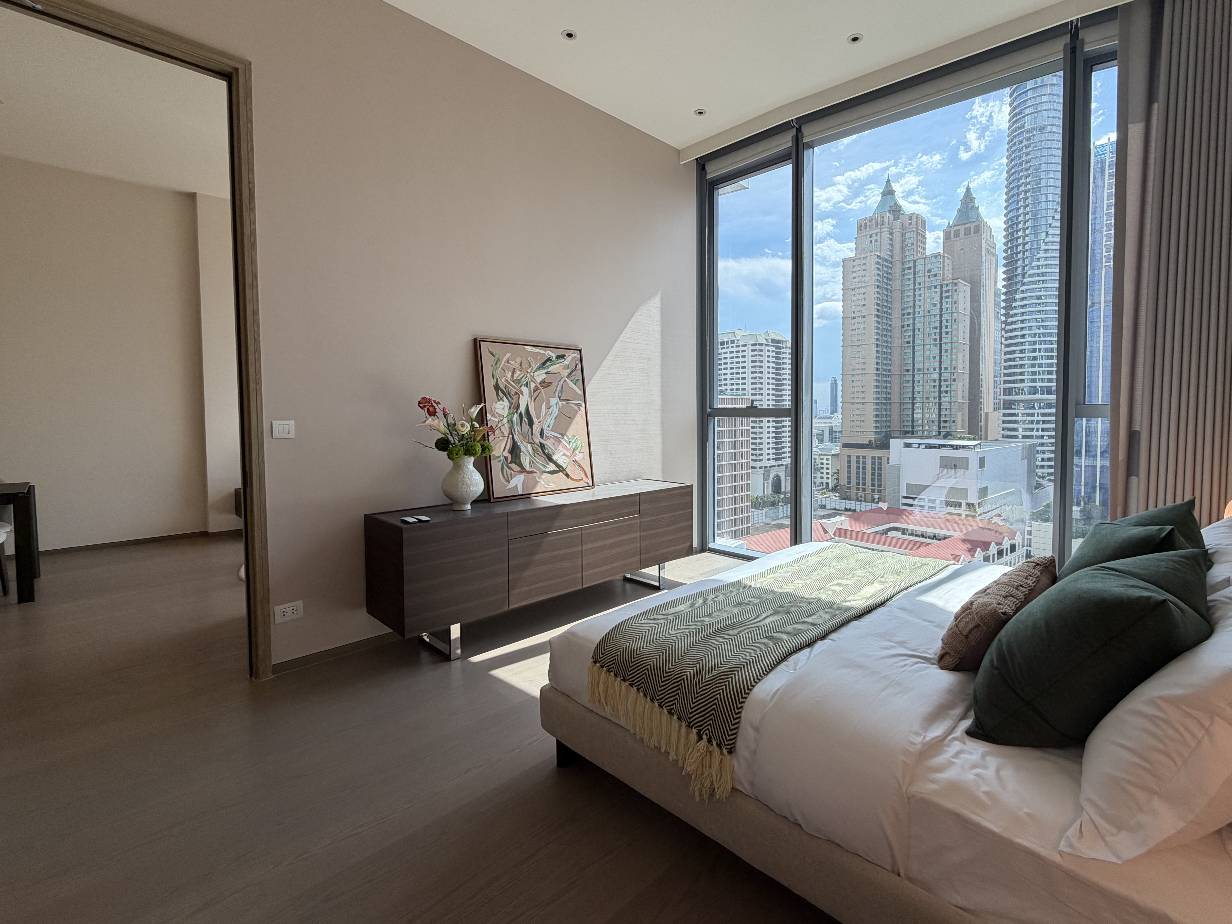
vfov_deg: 78.0
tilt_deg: -1.7
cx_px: 669
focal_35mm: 16
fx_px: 569
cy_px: 434
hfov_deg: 94.3
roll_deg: +0.3
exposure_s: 1/155
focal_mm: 2.22
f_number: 2.2
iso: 50
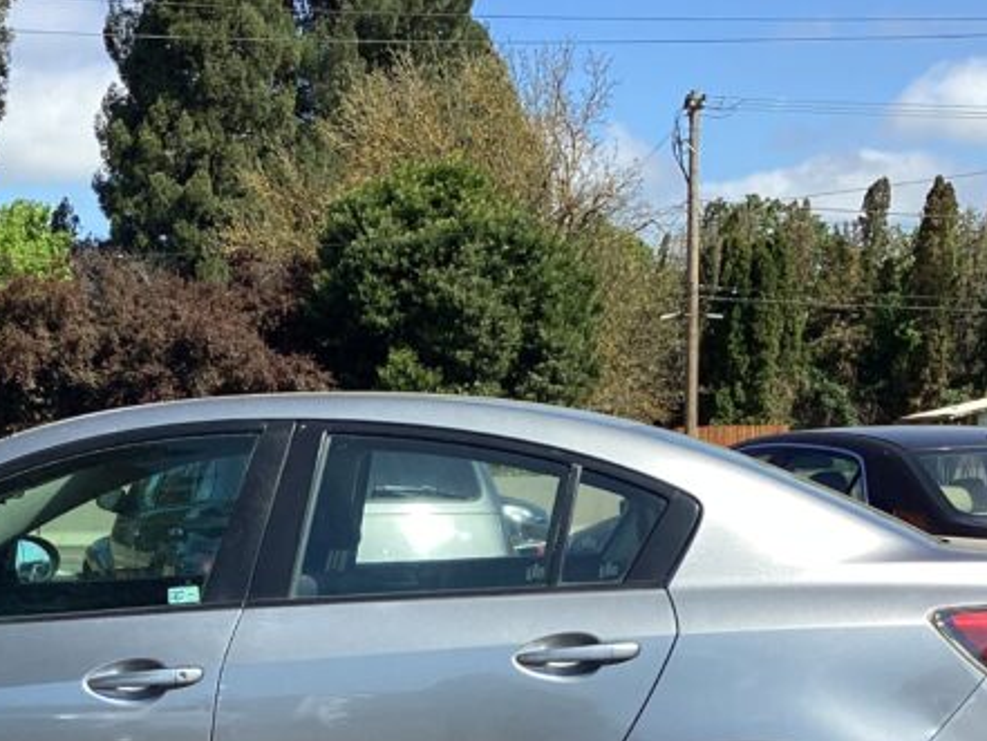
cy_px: 748
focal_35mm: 72
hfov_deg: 26.6
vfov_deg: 19.8
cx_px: 222
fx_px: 2053
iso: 25
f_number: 2.4
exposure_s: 1/815
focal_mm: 3.3
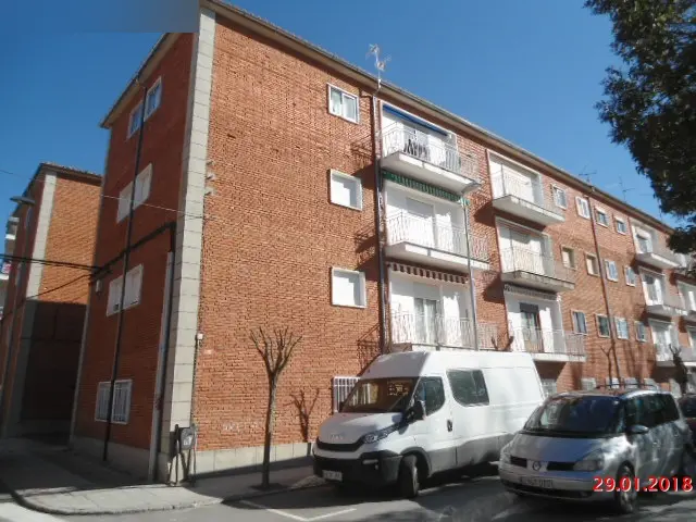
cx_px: 348
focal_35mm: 26
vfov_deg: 53.1
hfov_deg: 67.3
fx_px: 523
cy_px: 261
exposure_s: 1/160
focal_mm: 4.7
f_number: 8
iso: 80
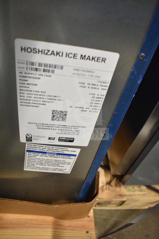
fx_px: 179
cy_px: 120
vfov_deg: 67.4
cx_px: 80
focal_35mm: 27
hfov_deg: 47.9
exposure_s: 1/30
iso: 1400
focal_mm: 18
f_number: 3.5
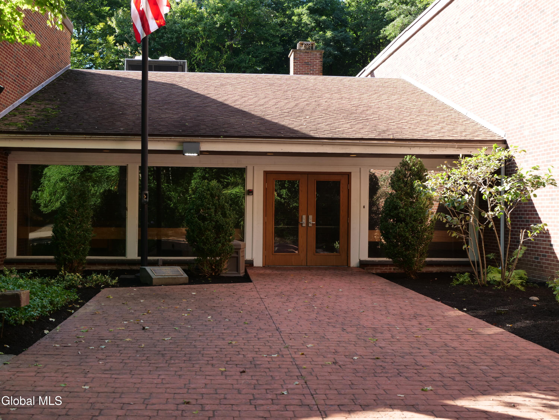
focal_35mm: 46
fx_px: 743
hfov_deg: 41.2
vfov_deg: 31.5
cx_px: 280
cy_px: 210
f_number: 4
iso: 200
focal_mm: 23
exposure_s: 1/200
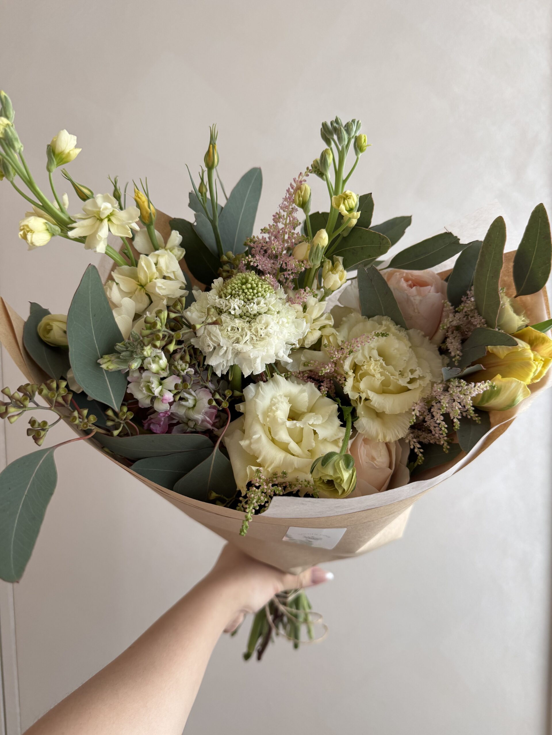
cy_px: 368
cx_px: 276
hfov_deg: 56.8
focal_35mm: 24
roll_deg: +1.1
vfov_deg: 71.6
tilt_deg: -3.2
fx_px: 510
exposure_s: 1/60
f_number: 1.78
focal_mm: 6.76
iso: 125
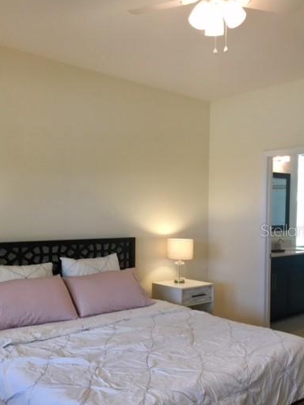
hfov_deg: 39.7
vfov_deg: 51.2
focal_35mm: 36
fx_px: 422
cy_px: 230
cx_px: 146
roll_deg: +0.0
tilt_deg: -2.8
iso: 32
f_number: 2.2
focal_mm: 4.15
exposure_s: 1/30
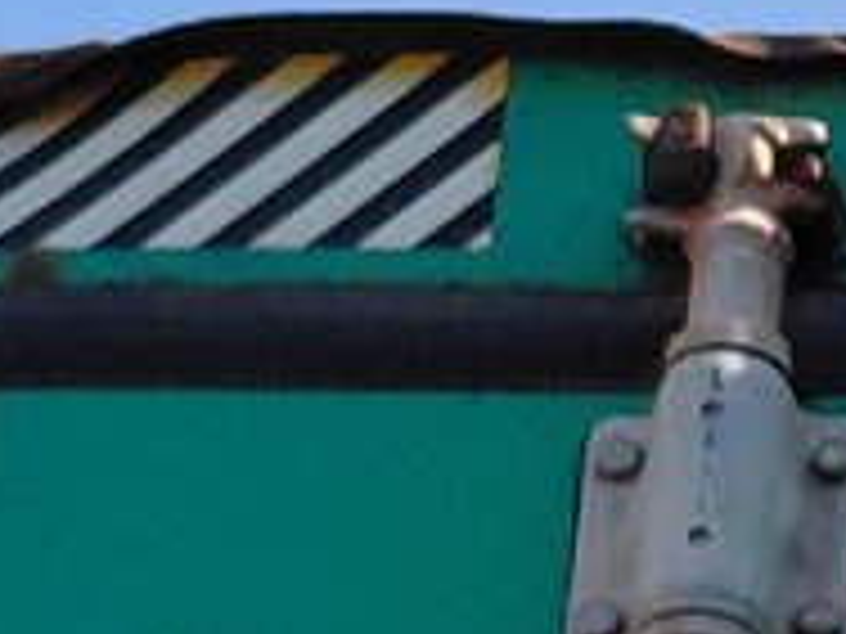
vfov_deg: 7.7
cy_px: 459
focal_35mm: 192
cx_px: 2056
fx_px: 4692
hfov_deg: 9.2
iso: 32
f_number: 1.8
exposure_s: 1/836
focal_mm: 4.69
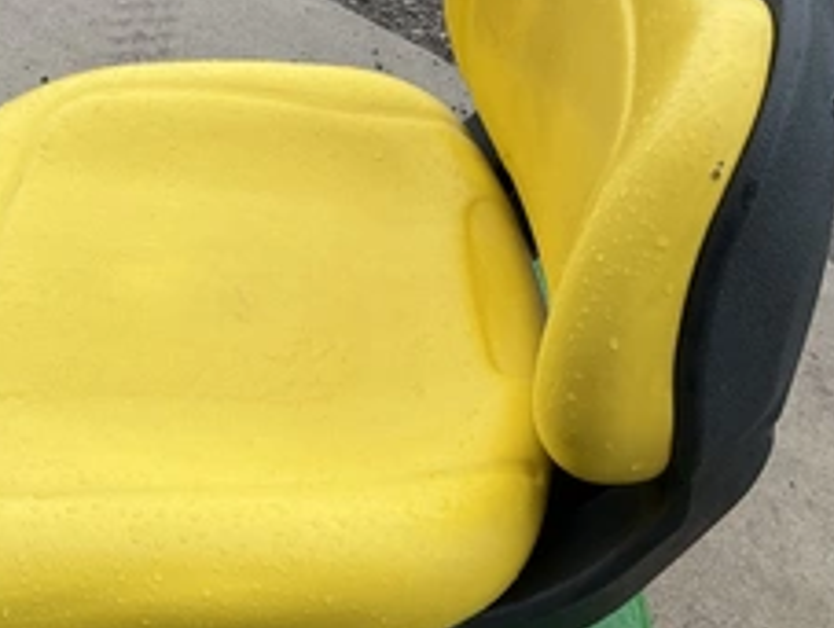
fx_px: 1231
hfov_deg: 37.4
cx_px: 356
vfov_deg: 28.6
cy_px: 301
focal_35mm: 51
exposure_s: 1/509
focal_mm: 3
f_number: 1.8
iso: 25
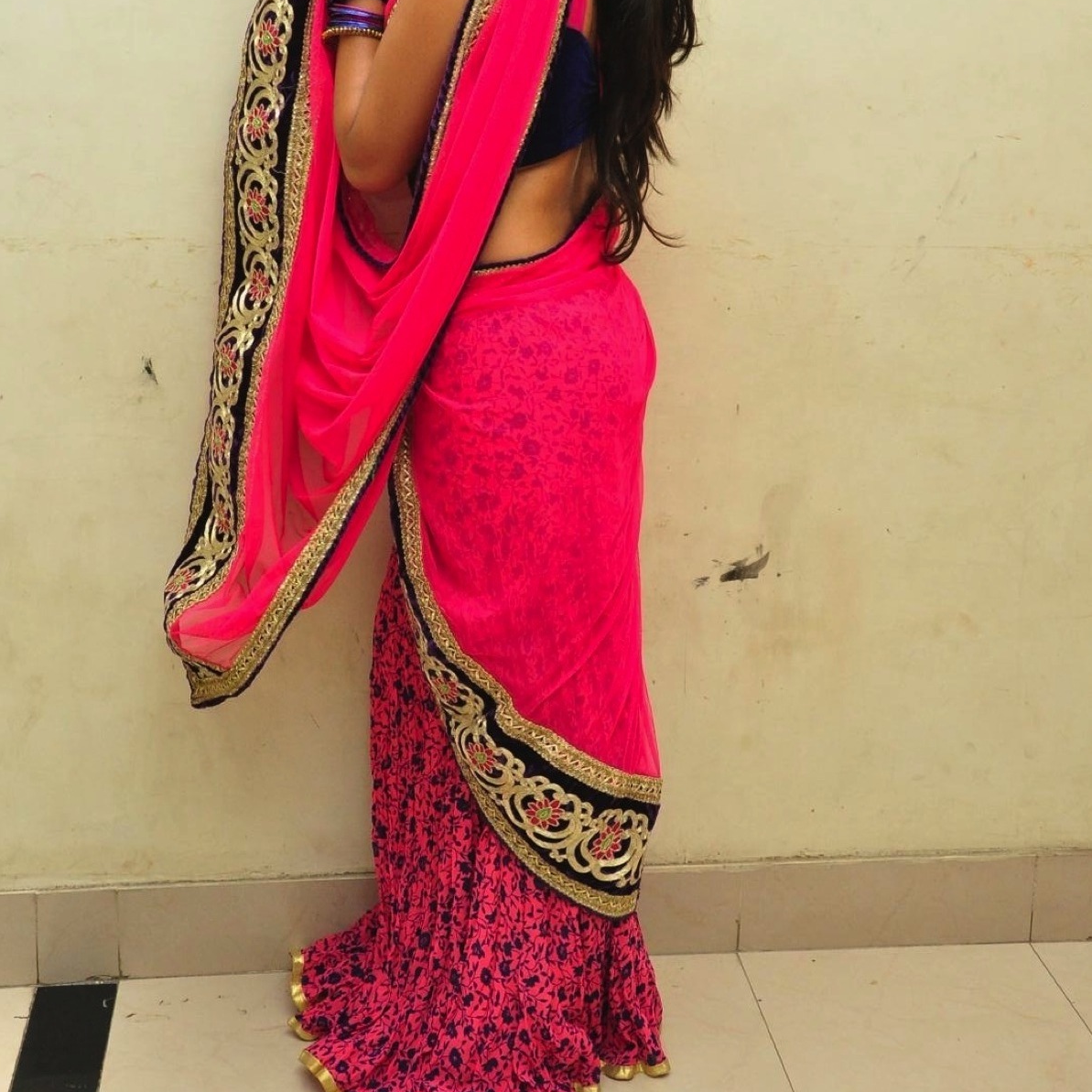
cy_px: 359
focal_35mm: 54
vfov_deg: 31.4
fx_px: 1927
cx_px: 546
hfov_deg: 31.6
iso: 1600
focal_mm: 28
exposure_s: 1/125
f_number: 7.1
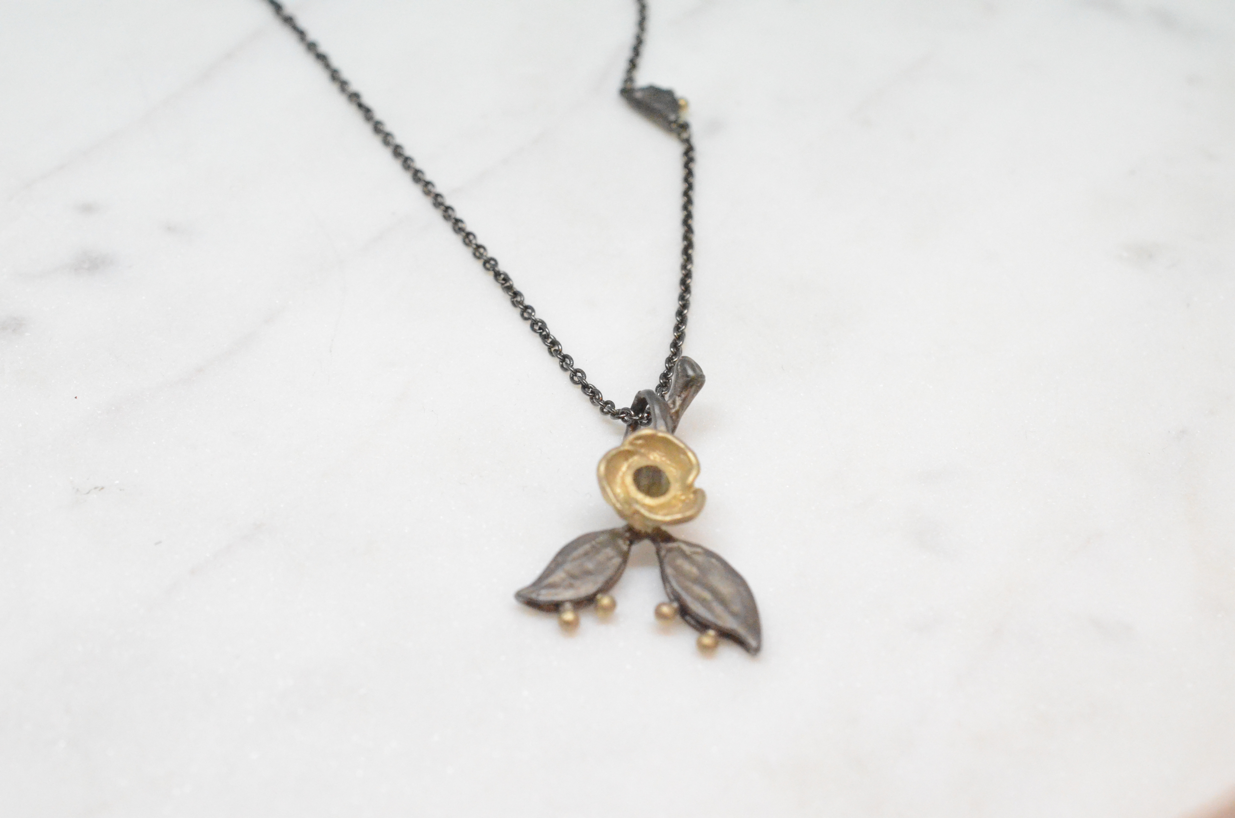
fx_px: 2054
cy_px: 409
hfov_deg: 33.5
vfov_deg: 22.5
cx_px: 618
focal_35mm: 60
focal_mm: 40
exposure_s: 1/800
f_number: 8
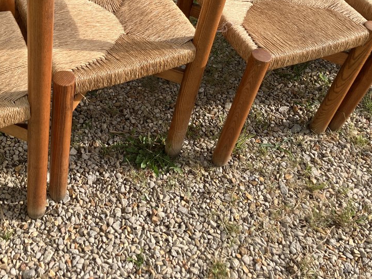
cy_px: 45
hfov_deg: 39.5
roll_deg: -9.6
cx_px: 102
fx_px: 505
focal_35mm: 47
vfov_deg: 29.9
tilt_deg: -40.4
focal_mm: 3.99
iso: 32
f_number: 1.8
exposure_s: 1/813
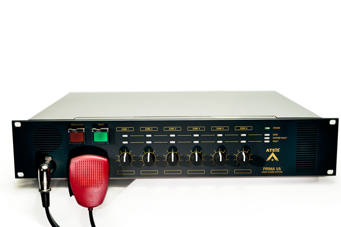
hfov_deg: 39.6
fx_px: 474
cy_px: 114
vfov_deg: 27.0
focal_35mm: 50
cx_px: 170
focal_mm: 50
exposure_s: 1/250
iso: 100
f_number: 4
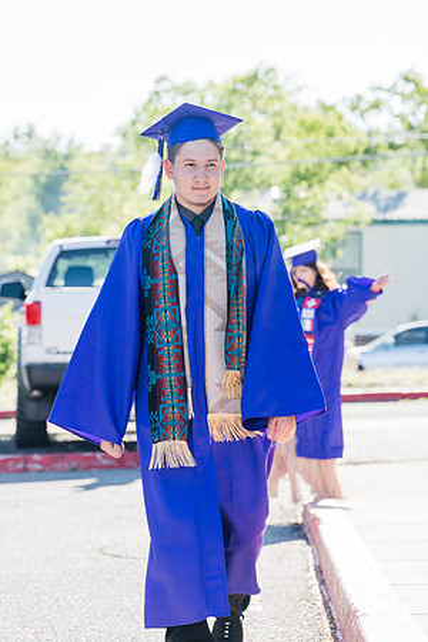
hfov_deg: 6.9
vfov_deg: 10.3
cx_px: 214
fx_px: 3566
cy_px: 321
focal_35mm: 200
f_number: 8
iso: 400
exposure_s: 1/200
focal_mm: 200
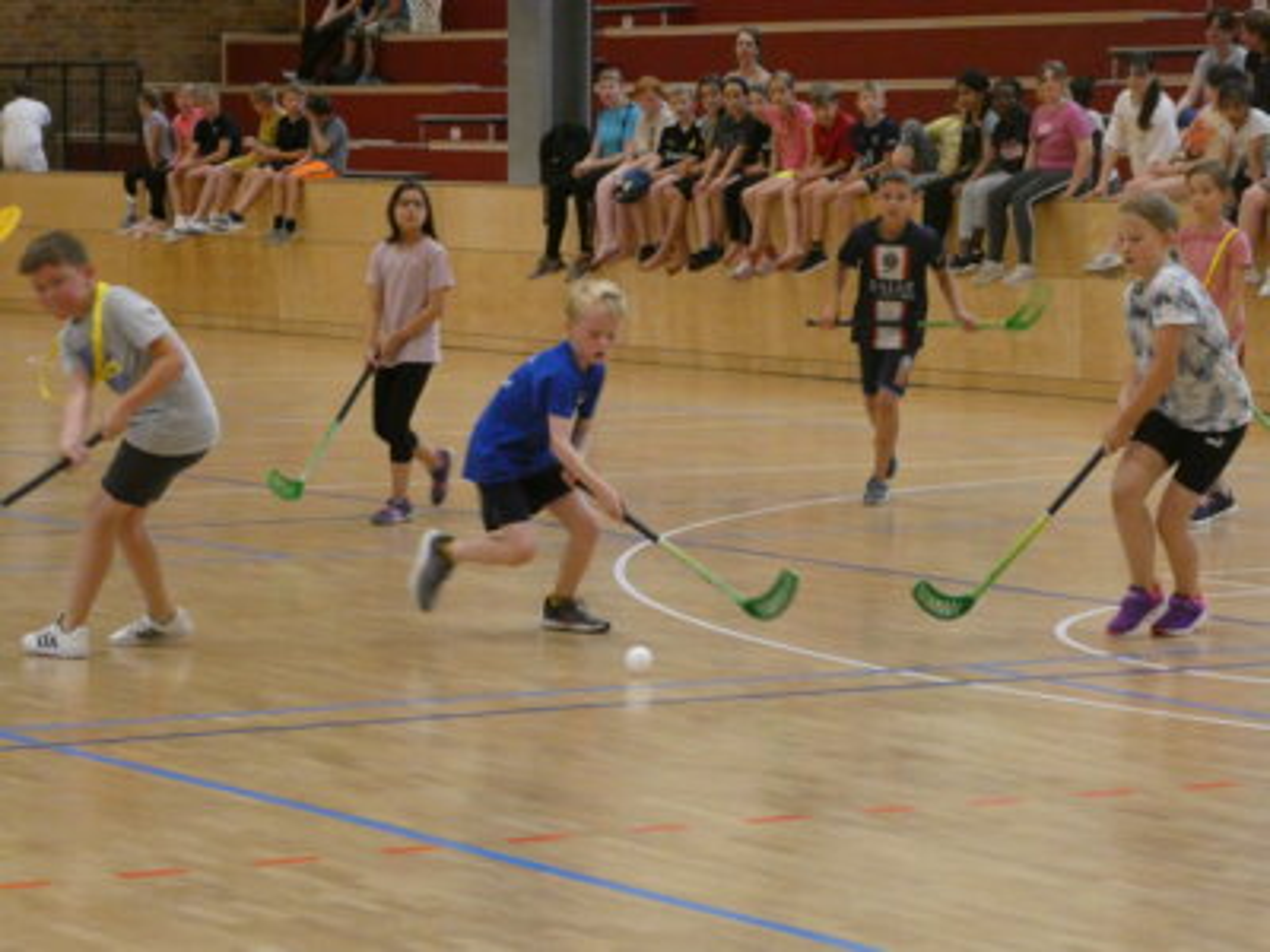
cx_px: 635
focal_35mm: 135
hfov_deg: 14.6
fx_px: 4953
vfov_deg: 11.0
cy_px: 476
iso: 1250
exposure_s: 1/125
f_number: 5.3
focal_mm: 24.2
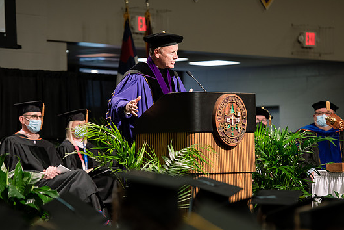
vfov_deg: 7.9
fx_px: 1673
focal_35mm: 175
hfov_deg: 11.7
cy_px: 124
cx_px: 175
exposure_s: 1/200
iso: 1000
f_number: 4
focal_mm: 160
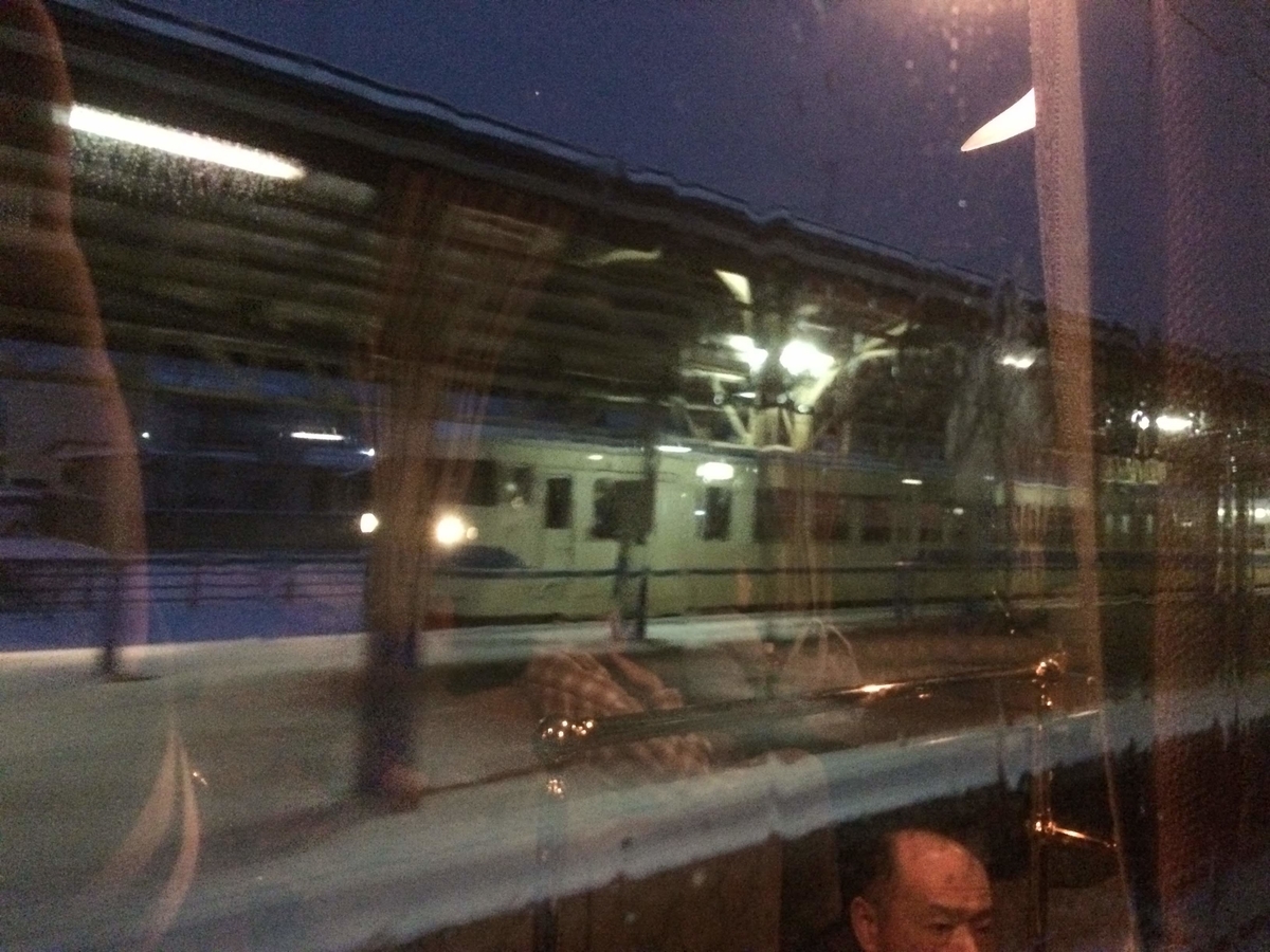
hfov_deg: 61.7
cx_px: 635
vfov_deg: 48.2
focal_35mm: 29
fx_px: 1064
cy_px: 476
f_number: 2.2
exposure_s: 1/15
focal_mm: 4.15
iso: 1600
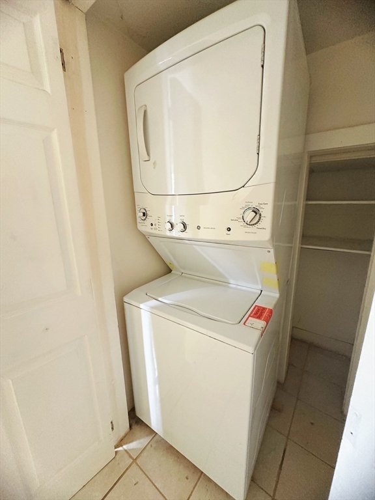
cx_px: 188
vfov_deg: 102.1
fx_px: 202
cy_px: 250
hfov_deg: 85.7
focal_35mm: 14
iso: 500
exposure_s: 1/60
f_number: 2.2
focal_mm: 2.22
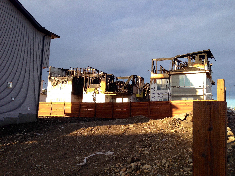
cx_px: 118
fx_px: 224
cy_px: 88
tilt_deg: +8.0
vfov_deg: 42.9
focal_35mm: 33
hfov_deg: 55.4
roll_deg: -2.8
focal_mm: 4.12
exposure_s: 1/343
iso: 50
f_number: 2.4
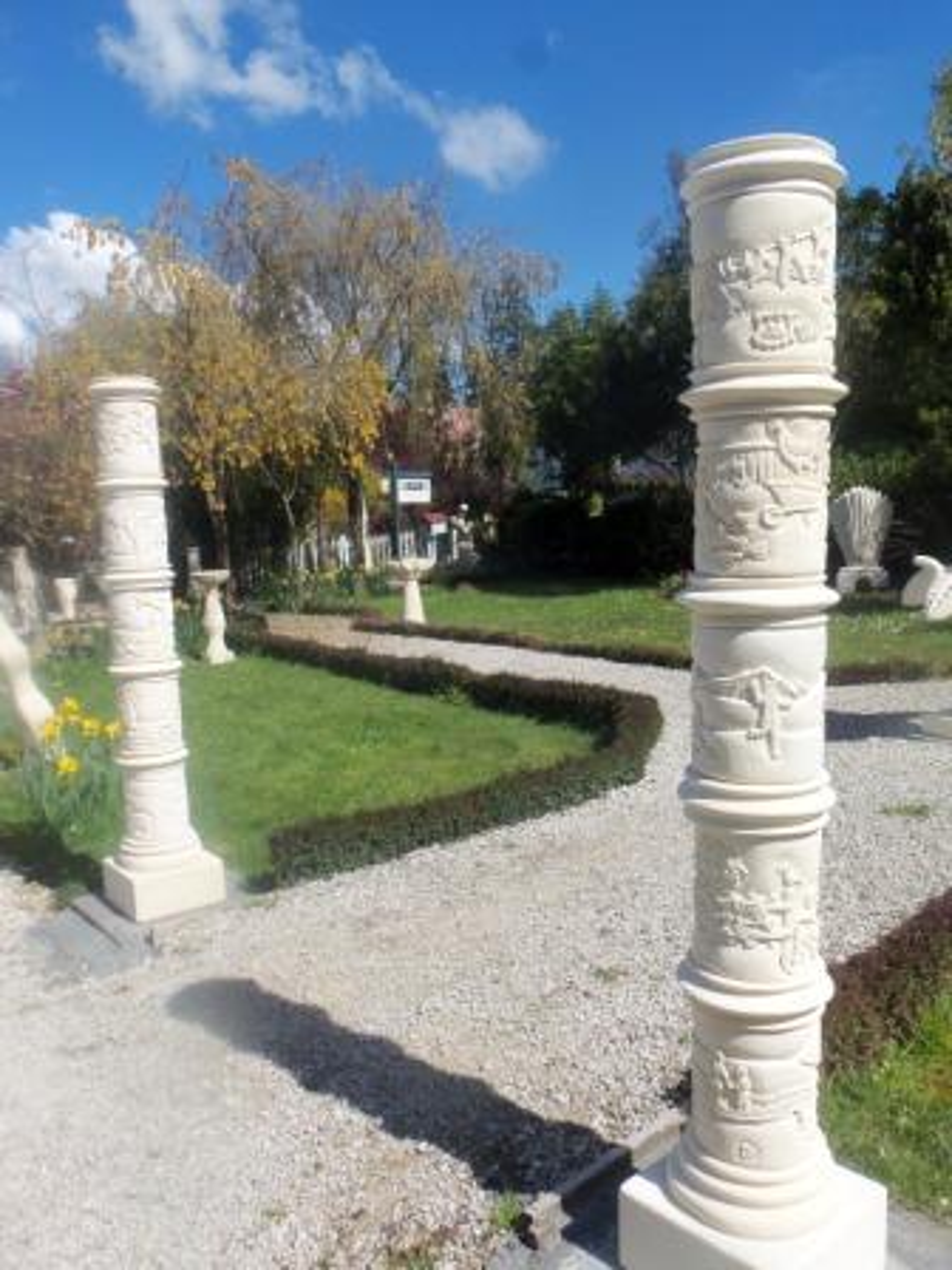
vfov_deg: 61.7
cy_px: 635
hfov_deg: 48.2
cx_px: 476
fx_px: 1063
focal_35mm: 29
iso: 80
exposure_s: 1/160
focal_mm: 5.2
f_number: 8.6
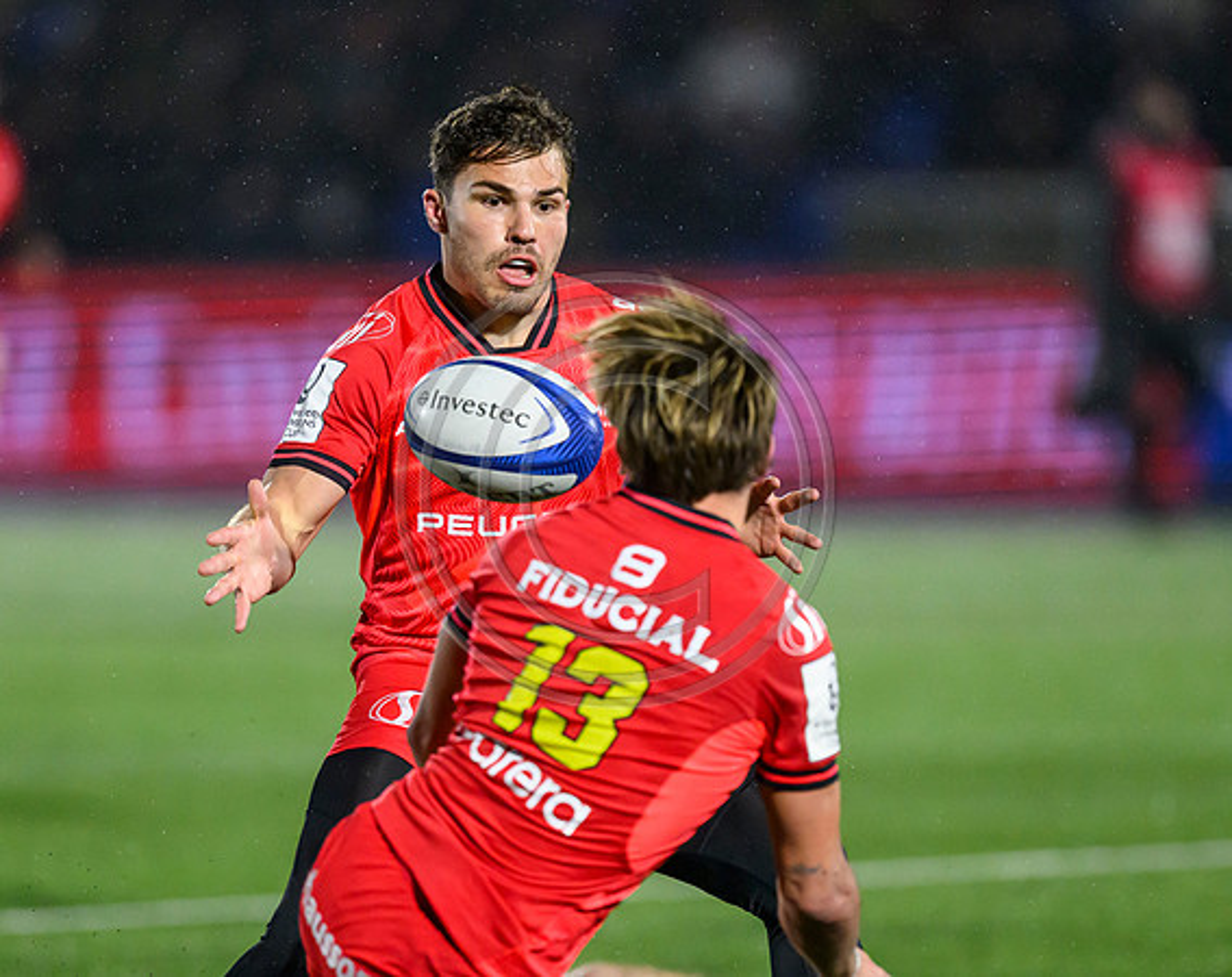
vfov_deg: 2.5
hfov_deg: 3.1
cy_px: 615
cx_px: 521
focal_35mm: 621
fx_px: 22557
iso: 5000
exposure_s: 1/2500
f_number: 3.2
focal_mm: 400
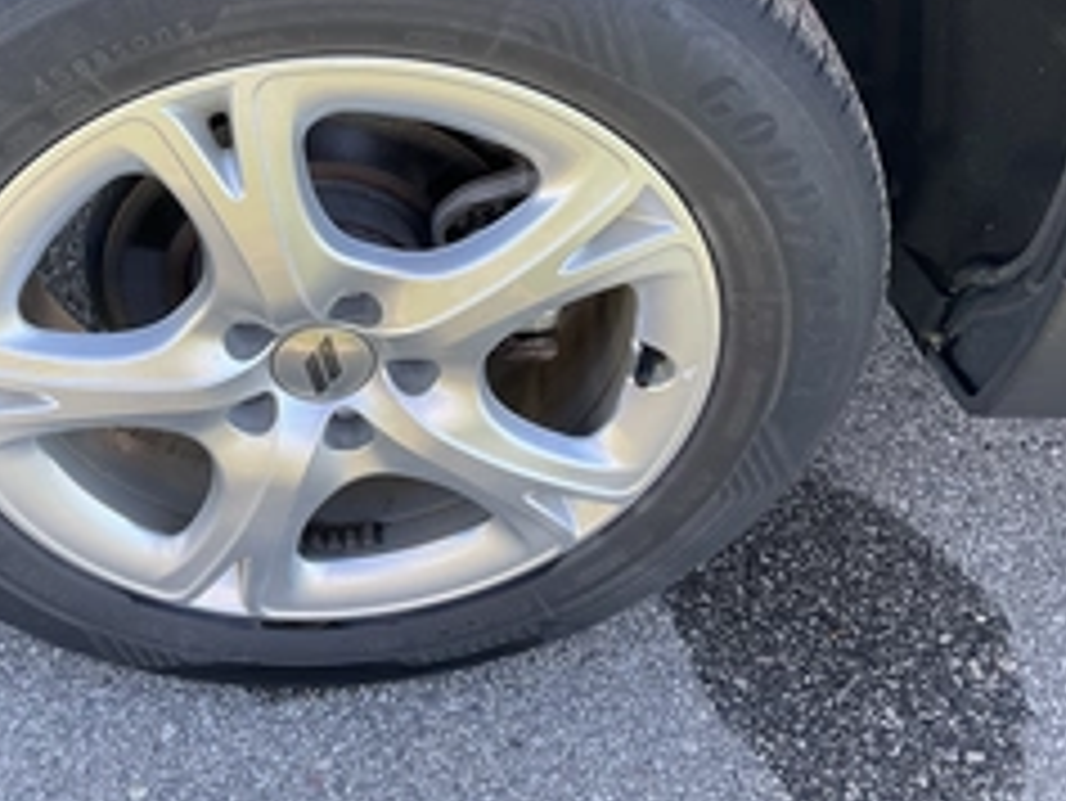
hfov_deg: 37.8
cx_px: 252
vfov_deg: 29.4
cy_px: 243
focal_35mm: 49
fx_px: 1510
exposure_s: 1/122
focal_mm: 3
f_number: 1.8
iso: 25
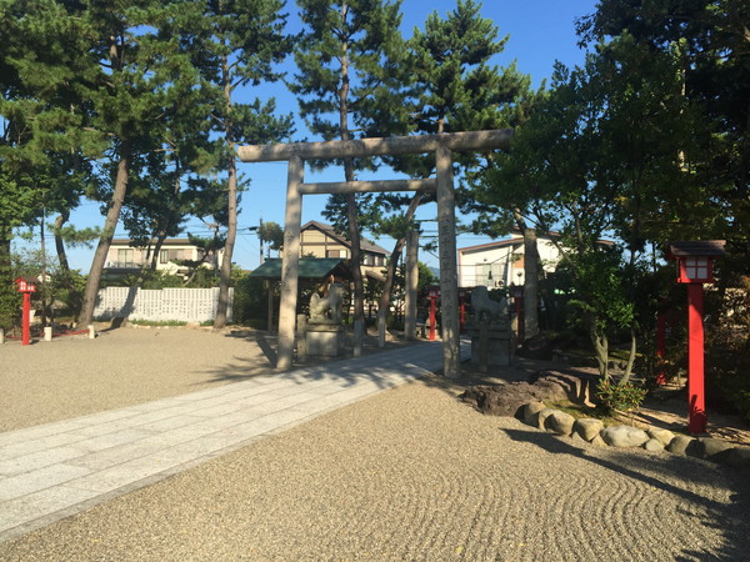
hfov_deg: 61.7
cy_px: 281
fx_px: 628
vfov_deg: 48.2
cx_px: 375
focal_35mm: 29
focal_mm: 4.15
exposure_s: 1/1364
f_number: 2.2
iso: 32
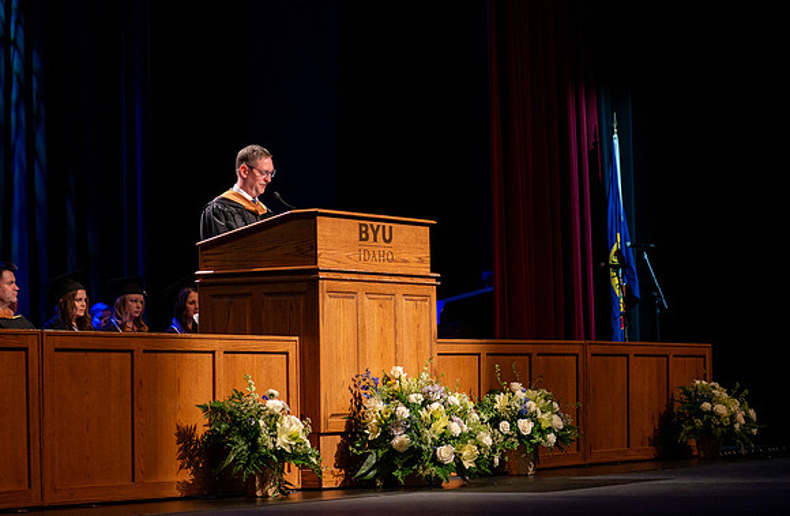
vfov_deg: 13.1
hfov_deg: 20.0
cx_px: 343
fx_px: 2238
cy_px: 196
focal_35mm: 103
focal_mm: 80
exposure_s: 1/250
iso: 1600
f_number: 2.8
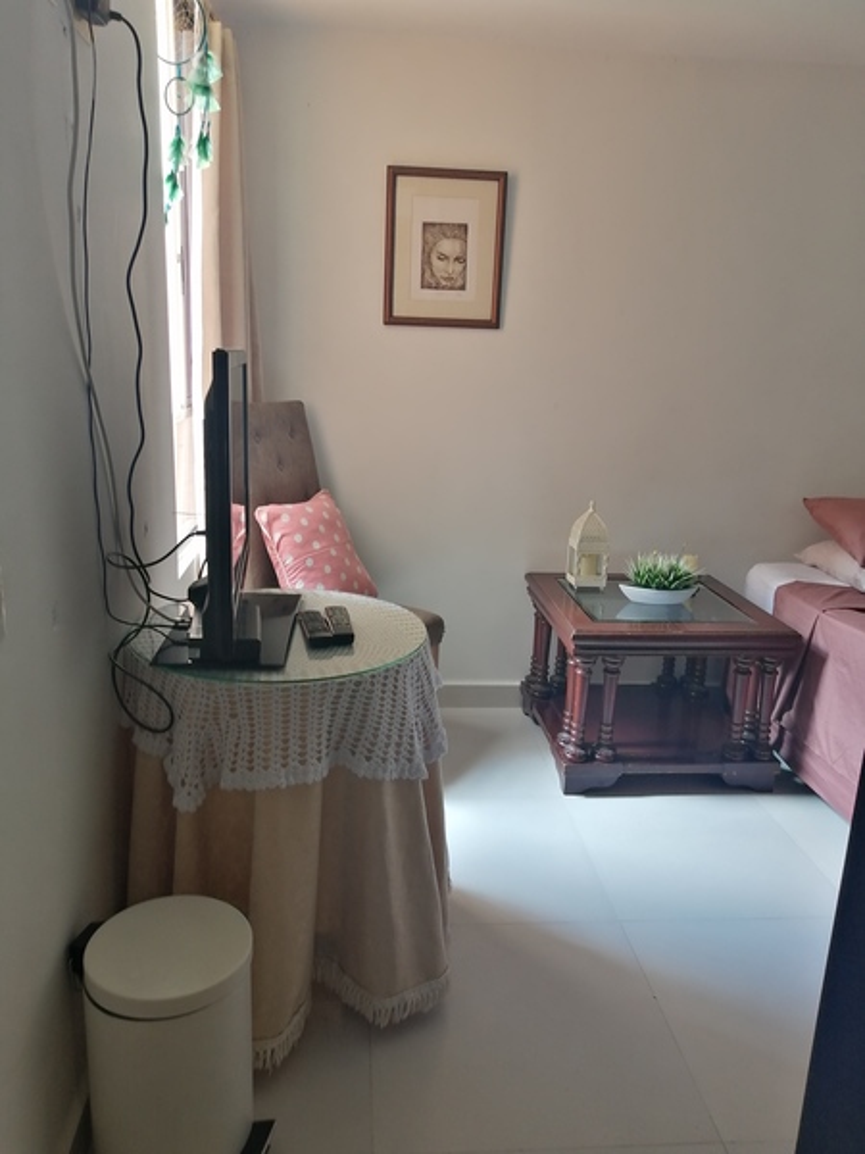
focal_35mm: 26
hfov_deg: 53.1
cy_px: 577
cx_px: 432
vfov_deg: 67.3
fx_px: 866
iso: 100
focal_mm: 3.95
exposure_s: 1/30
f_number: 1.8
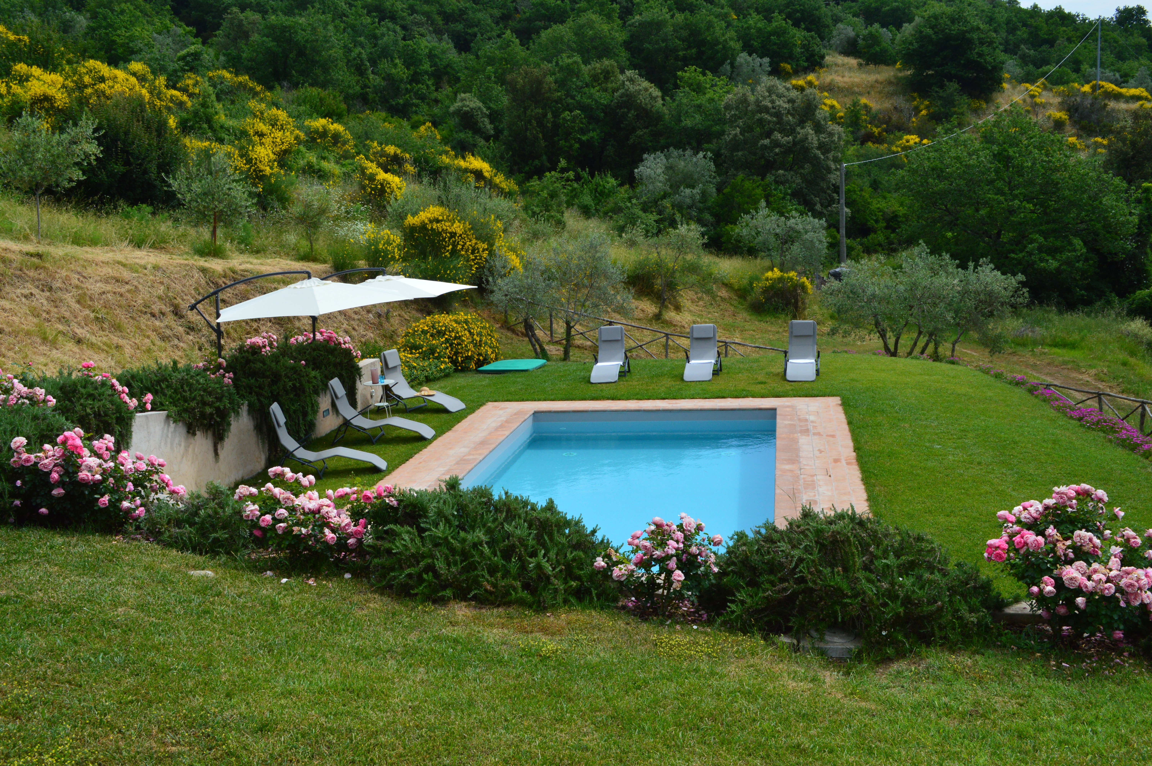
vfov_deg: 36.8
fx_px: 1151
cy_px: 383
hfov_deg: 53.2
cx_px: 576
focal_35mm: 36
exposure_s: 1/500
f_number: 11
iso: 360
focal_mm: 24
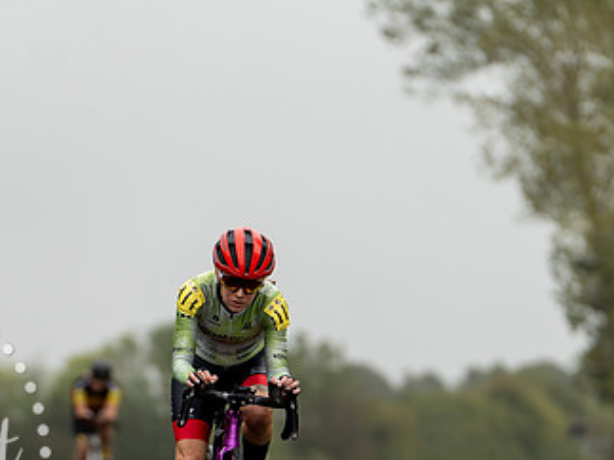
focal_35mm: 351
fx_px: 6224
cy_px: 350
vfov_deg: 4.2
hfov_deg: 5.6
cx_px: 268
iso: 250
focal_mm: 157
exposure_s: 1/1000
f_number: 2.8
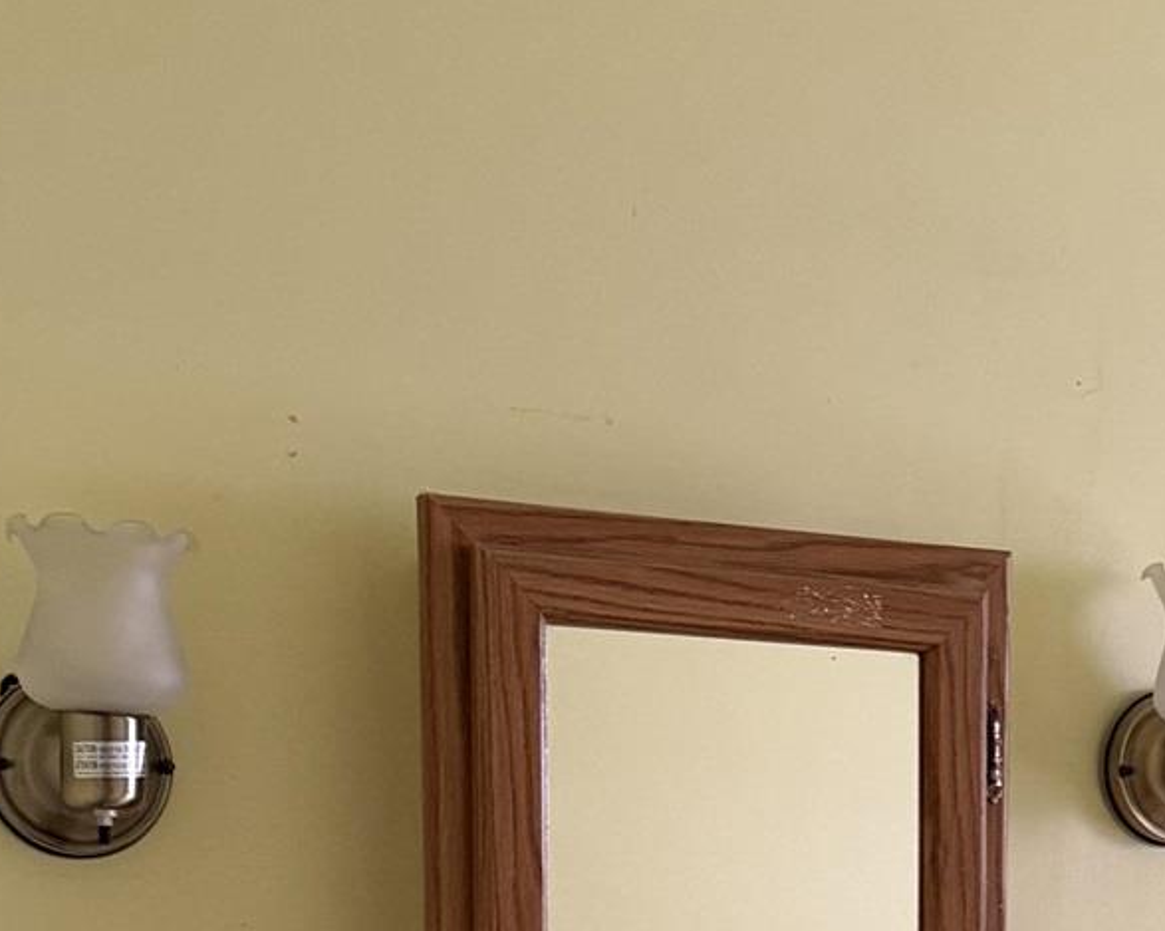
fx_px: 3171
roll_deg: +0.2
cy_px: 1249
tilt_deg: -4.0
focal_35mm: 92
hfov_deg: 20.1
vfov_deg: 15.8
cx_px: 1177
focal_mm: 6.76
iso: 320
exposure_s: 1/60
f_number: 1.78
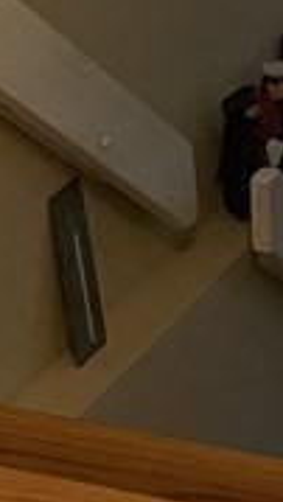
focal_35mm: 162
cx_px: 465
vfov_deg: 12.1
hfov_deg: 7.3
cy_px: -415
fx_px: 2156
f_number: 1.8
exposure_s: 1/60
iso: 250
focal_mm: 4.25
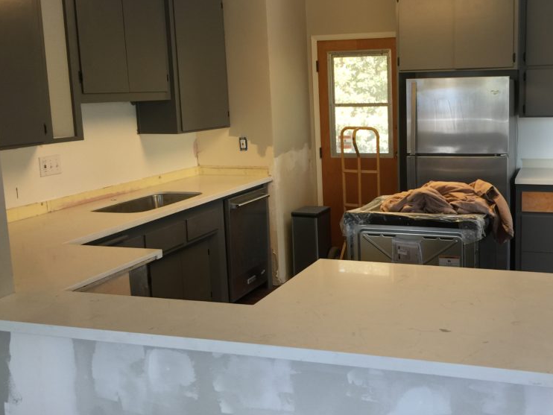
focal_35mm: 40
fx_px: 639
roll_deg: +1.3
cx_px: 379
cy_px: 189
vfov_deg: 36.0
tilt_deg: -6.4
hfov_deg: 45.9
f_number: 2.2
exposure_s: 1/30
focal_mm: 4.15
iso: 32
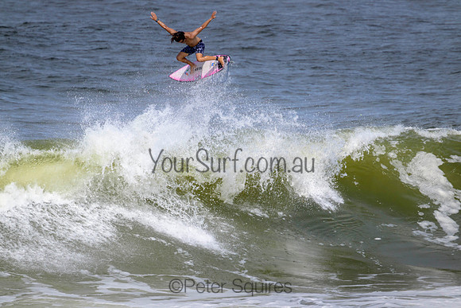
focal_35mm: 800
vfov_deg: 1.7
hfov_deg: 2.6
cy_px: 154
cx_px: 230
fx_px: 10246
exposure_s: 1/2000
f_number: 11
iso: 560
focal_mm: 800
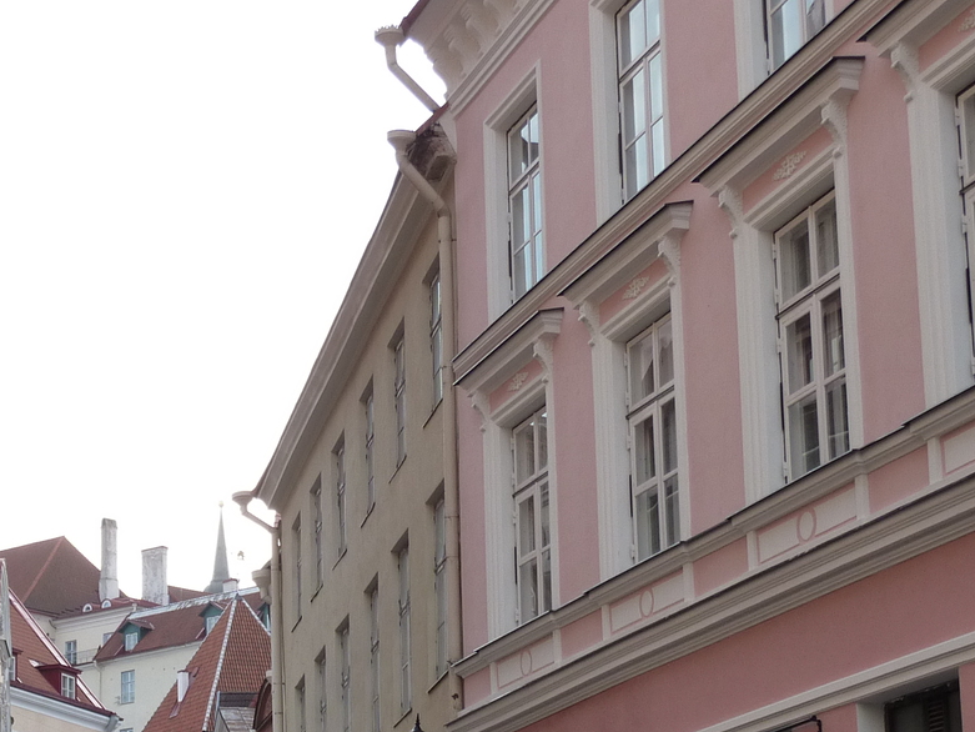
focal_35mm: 86
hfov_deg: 22.5
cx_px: 200
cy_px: 727
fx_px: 2423
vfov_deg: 16.8
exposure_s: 1/200
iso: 125
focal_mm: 6.9
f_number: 4
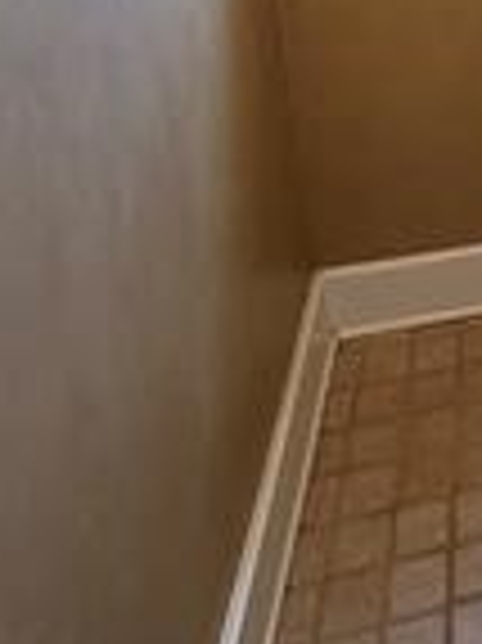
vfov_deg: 33.9
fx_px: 874
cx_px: 773
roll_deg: -1.3
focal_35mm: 47
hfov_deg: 23.1
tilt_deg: -16.8
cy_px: -99
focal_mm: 2.22
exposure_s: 1/60
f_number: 2.2
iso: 250
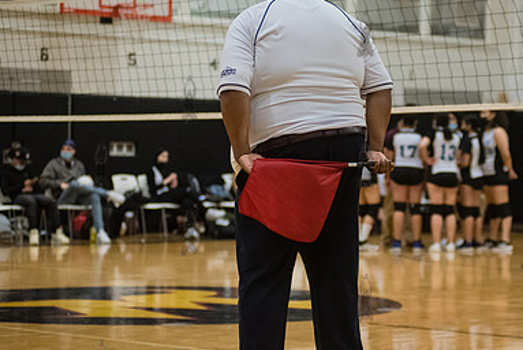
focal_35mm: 121
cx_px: 365
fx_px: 1759
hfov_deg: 16.9
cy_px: 165
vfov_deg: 11.3
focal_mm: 80
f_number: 3.2
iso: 5000
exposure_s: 1/400
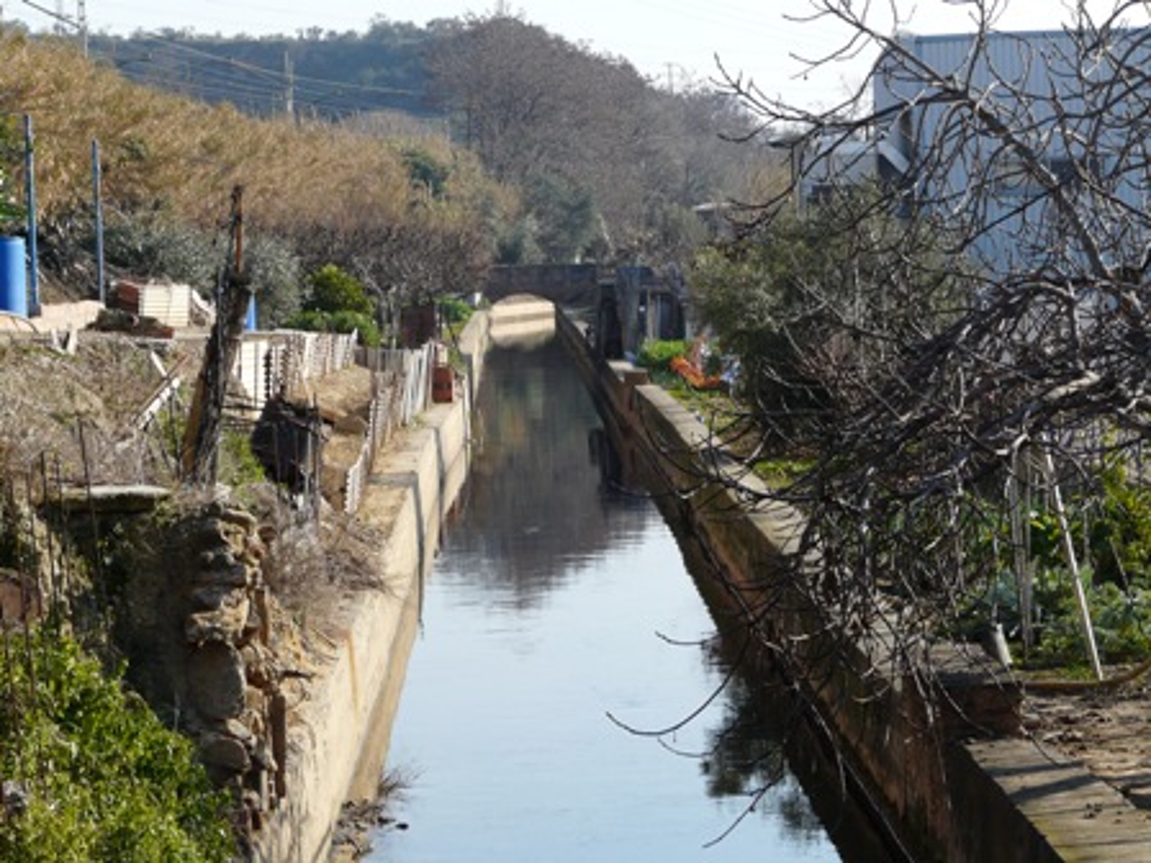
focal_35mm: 120
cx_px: 576
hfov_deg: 16.4
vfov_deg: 12.3
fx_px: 3990
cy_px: 432
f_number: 5.6
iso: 100
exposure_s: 1/320
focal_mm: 19.7
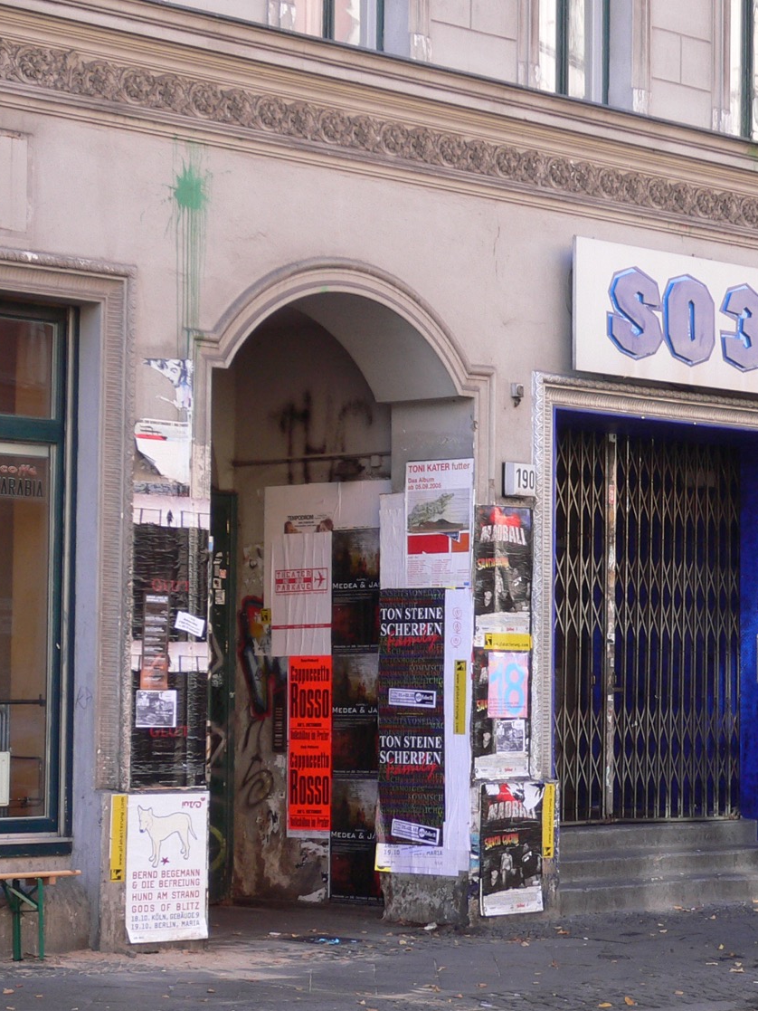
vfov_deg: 18.5
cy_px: 500
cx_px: 524
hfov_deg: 13.9
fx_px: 3094
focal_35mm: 106
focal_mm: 12.3
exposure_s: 1/80
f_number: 4.2
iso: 100
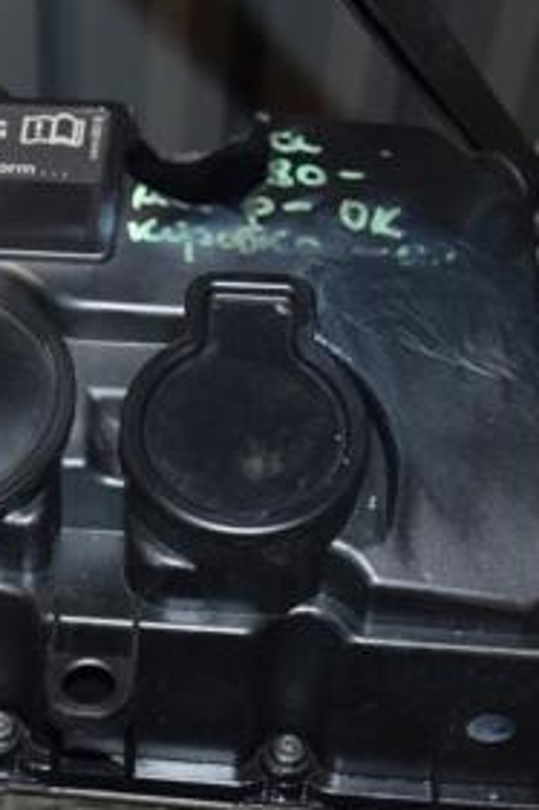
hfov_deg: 17.1
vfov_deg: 26.3
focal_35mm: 77
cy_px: 473
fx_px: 1731
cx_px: -49
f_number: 5
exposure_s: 1/60
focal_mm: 24
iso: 800
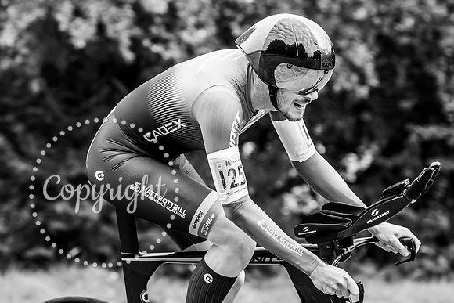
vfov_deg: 7.3
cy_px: 122
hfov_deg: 10.9
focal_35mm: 187
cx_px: 93
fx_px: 2364
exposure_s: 1/1000
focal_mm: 118
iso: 800
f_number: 4
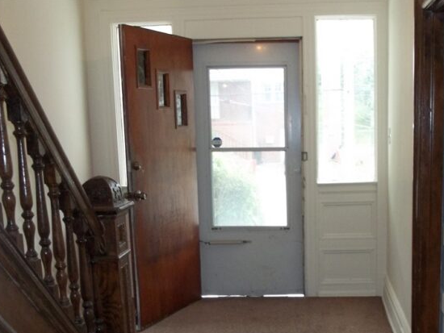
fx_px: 616
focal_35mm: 48
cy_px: 239
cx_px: 301
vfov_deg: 29.9
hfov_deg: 39.1
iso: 160
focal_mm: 5.9
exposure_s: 1/30
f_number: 3.3
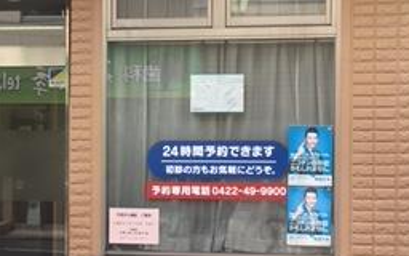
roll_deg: -1.6
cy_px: 150
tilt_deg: +0.5
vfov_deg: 16.9
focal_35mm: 77
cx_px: 72
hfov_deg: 26.2
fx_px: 858
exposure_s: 1/379
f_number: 2.2
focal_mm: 4.15
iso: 25
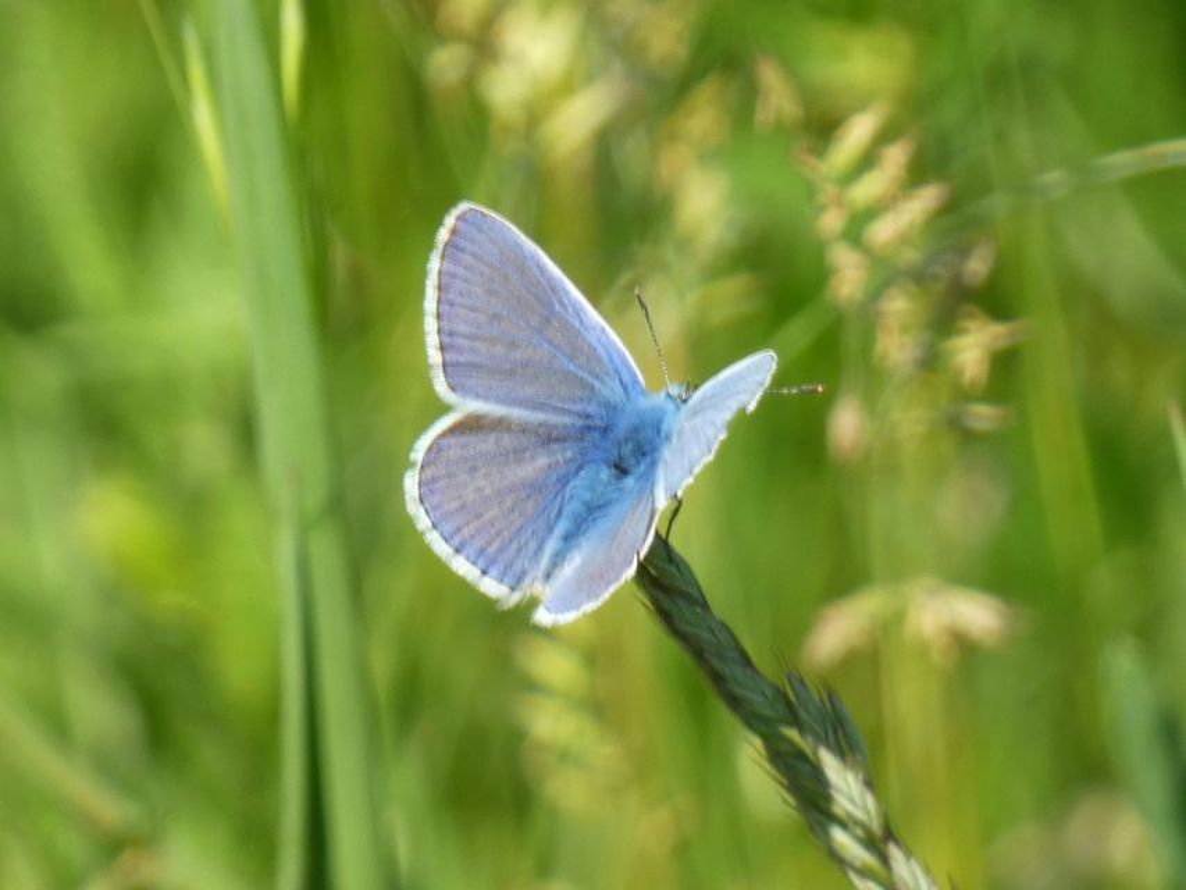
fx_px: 22650
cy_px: 445
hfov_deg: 3.0
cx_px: 593
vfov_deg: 2.3
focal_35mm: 661
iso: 80
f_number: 5.6
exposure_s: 1/100
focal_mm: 118.5
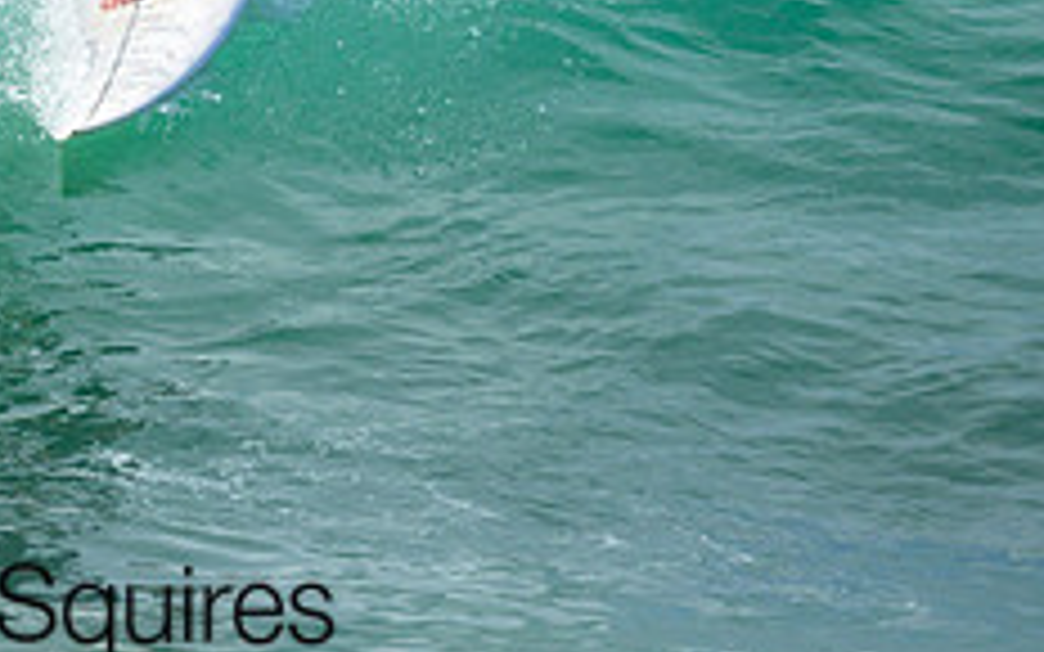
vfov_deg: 0.6
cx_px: -115
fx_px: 65184
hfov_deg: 0.9
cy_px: -248
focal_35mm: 2291
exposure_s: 1/2000
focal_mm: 800
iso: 360
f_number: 6.3
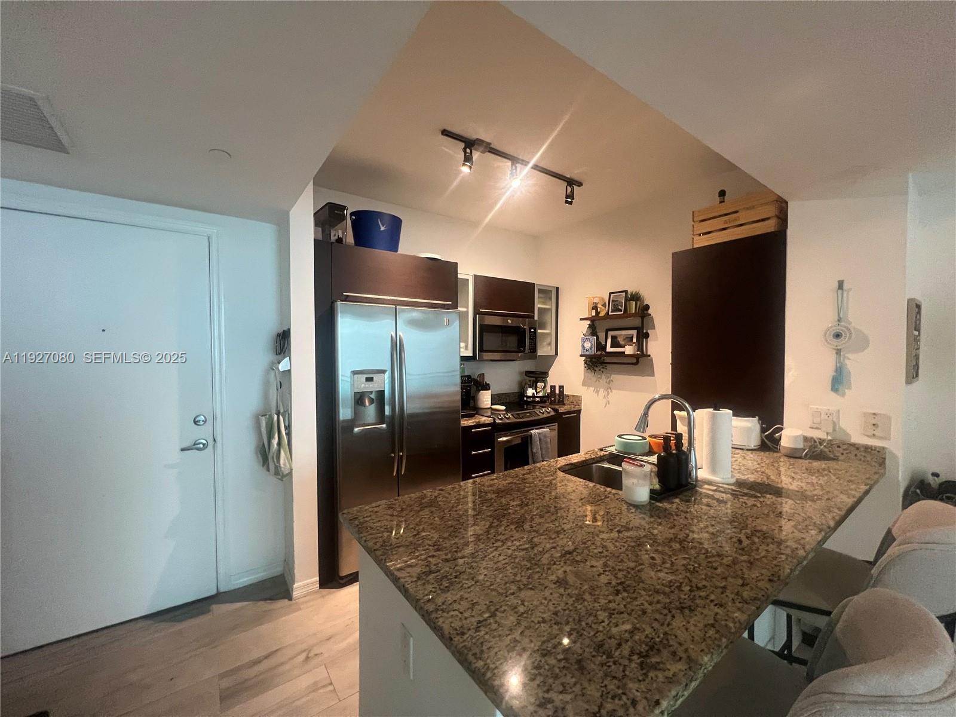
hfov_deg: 106.2
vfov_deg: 89.9
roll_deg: +1.0
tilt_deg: -2.7
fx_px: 359
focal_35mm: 13
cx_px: 478
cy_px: 358
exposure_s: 1/42
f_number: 1.8
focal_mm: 1.57
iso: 400
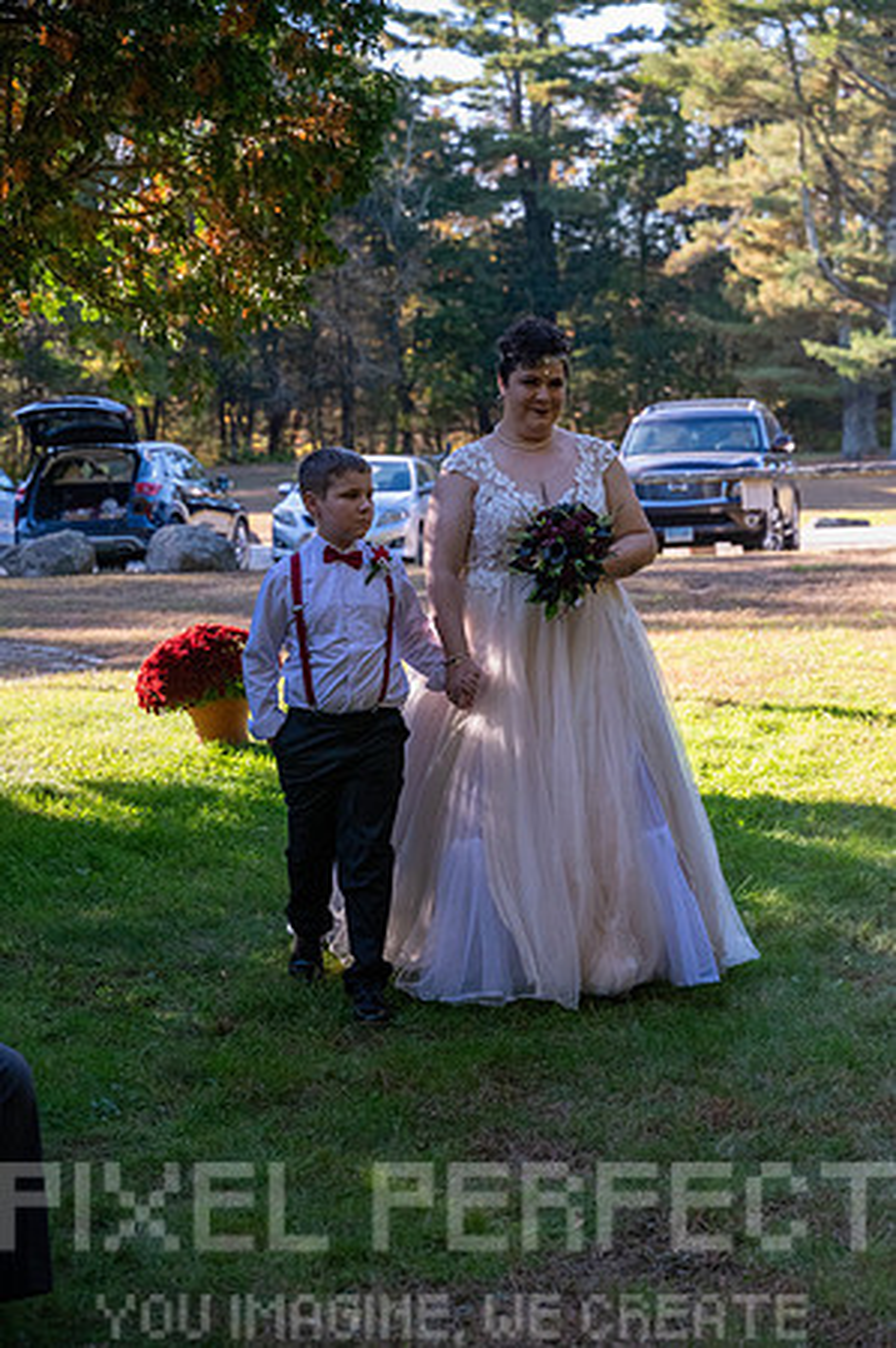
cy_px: 674
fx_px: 2806
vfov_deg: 27.0
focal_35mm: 75
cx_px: 448
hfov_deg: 18.1
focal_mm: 75
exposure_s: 1/5000
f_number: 4.5
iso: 6400
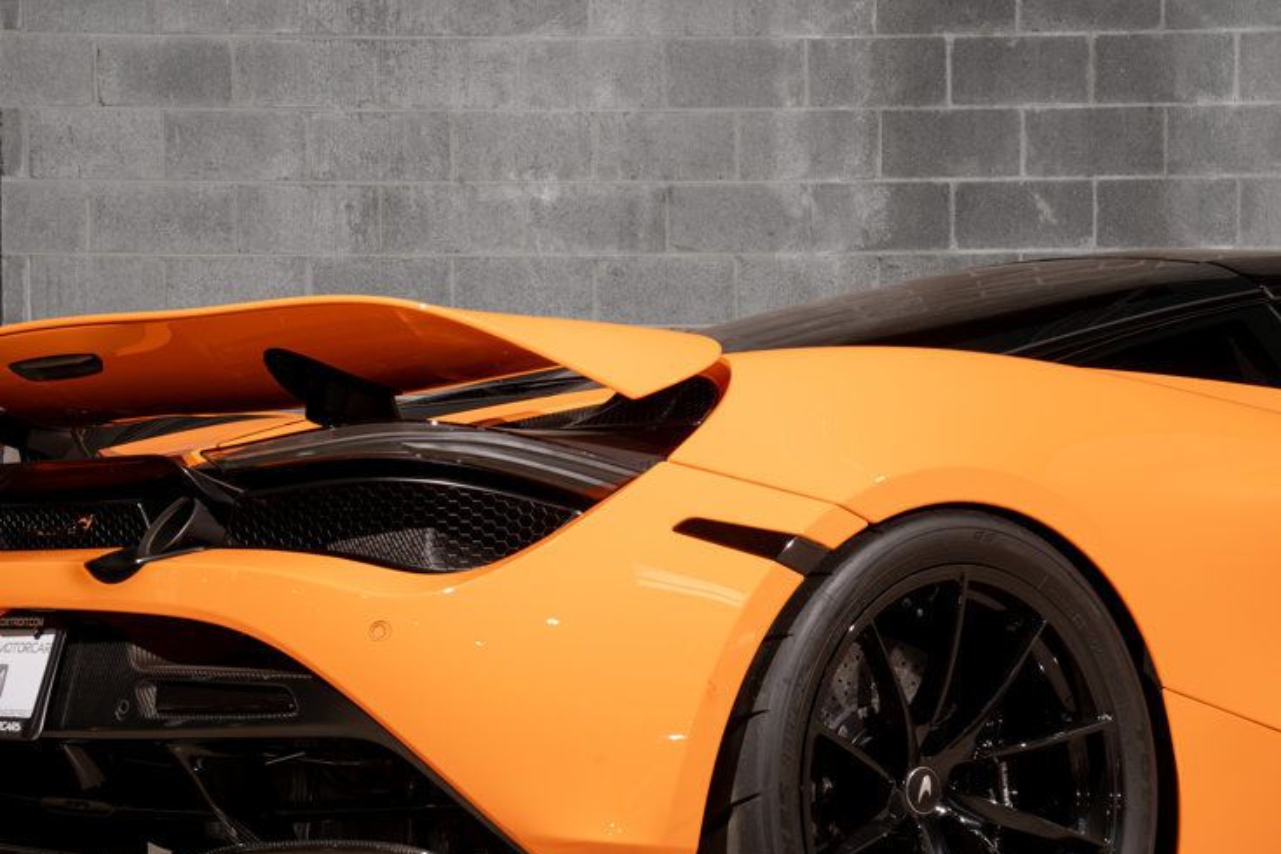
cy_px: 538
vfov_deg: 16.1
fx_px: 3024
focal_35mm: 85
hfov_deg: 23.9
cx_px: 613
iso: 320
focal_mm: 61
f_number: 11
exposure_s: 1/50
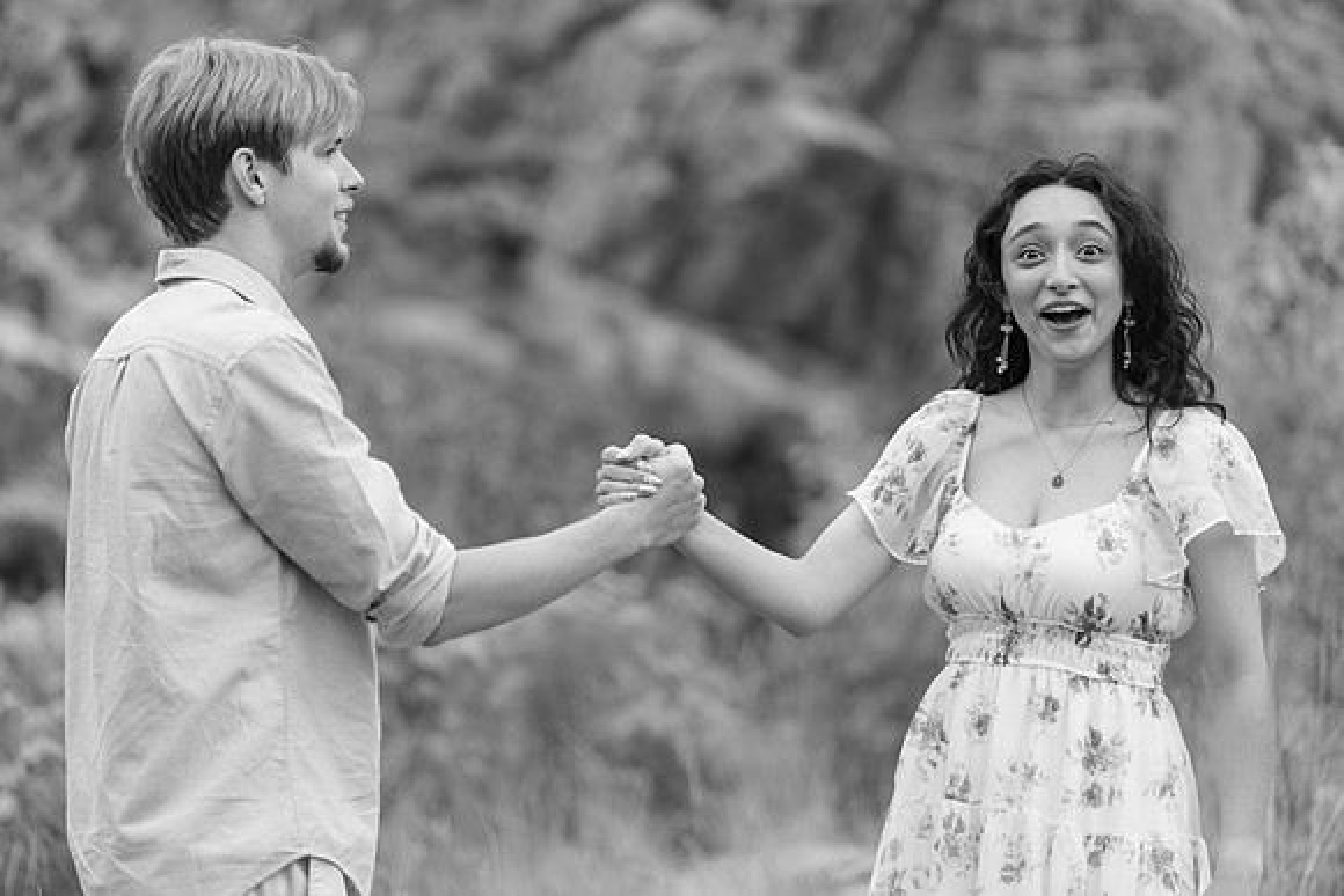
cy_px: 448
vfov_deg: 16.1
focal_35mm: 85
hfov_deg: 23.9
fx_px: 3174
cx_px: 672
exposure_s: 1/250
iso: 250
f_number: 1.8
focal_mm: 85
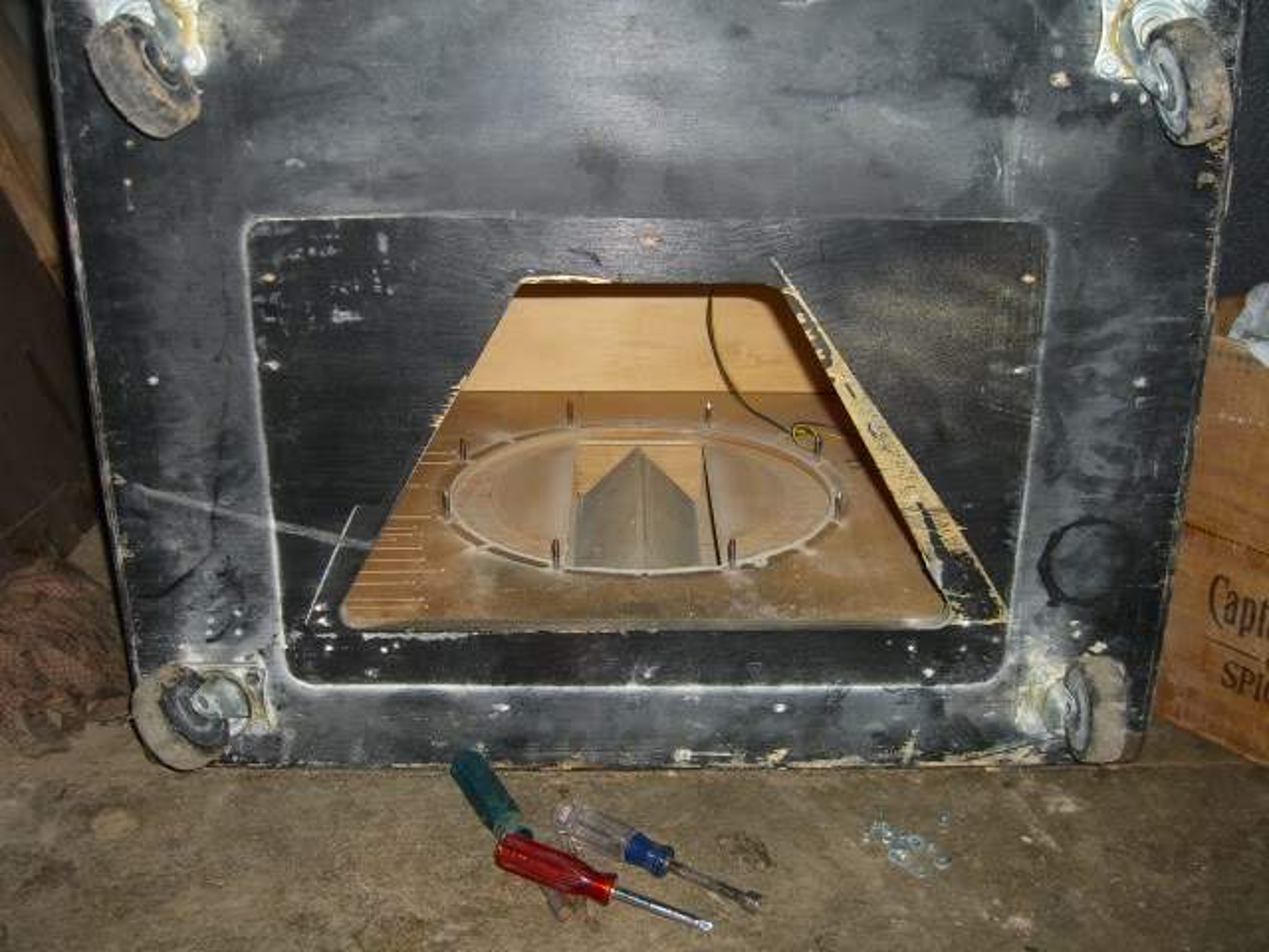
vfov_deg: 37.7
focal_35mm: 38
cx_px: 634
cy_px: 476
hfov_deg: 49.0
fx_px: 1393
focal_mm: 7.9
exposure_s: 1/60
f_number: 2.8
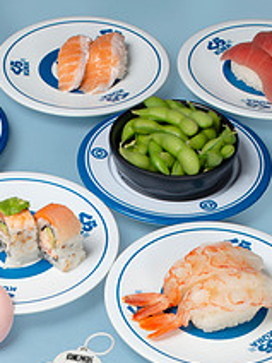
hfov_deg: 14.4
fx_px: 1069
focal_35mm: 102
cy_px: 382
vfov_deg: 18.6
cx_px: 60
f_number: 16
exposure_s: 1/80
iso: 200
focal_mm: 50
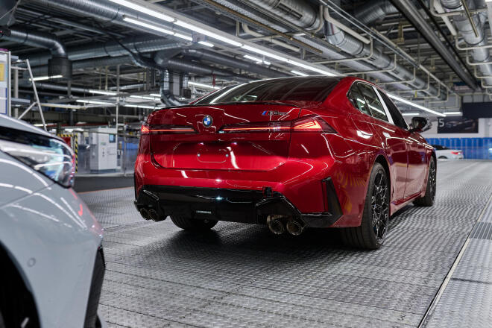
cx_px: 246
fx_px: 478
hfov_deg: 54.4
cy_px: 164
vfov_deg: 37.9
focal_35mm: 35
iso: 64
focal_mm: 35
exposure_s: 1/15
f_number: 4
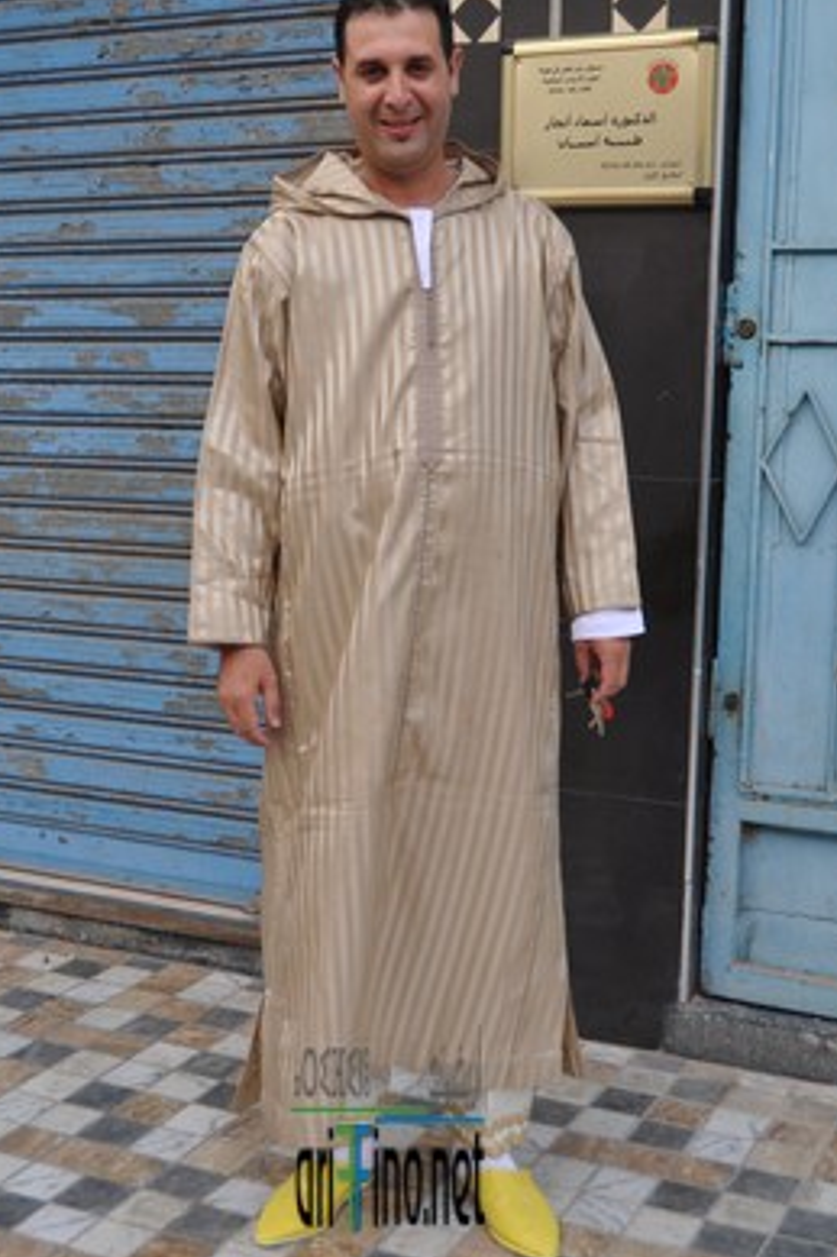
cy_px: 588
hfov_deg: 26.0
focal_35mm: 52
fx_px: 1815
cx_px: 386
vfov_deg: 38.2
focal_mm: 30
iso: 200
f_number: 5.6
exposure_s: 1/125
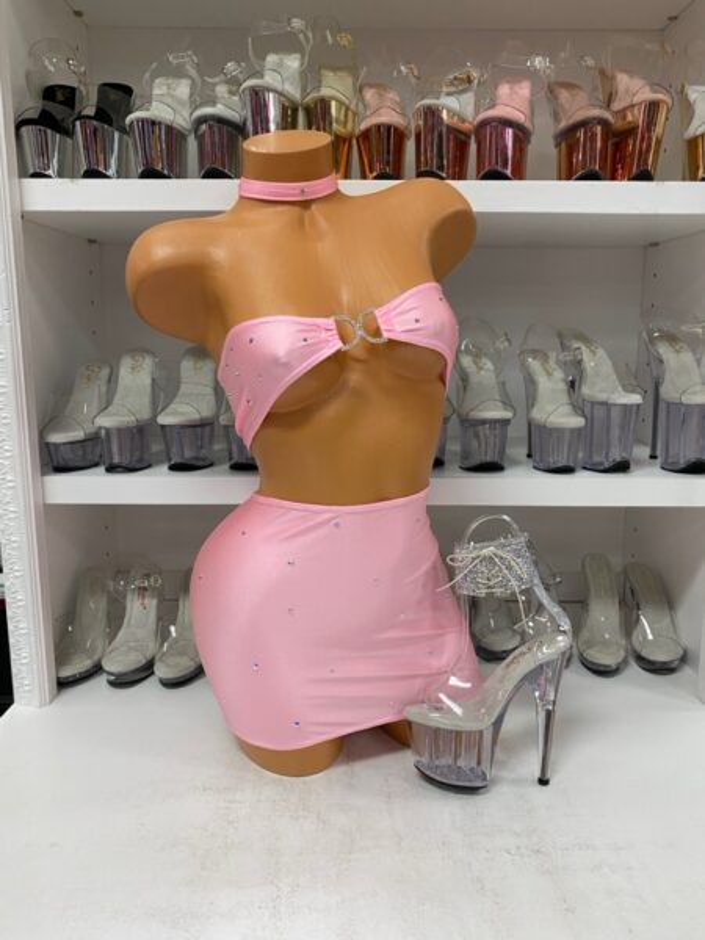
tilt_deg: -11.5
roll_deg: -0.1
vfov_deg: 67.3
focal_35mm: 26
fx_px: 706
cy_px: 470
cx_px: 352
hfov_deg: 53.1
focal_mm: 4.25
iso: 125
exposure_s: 1/64
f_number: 1.8
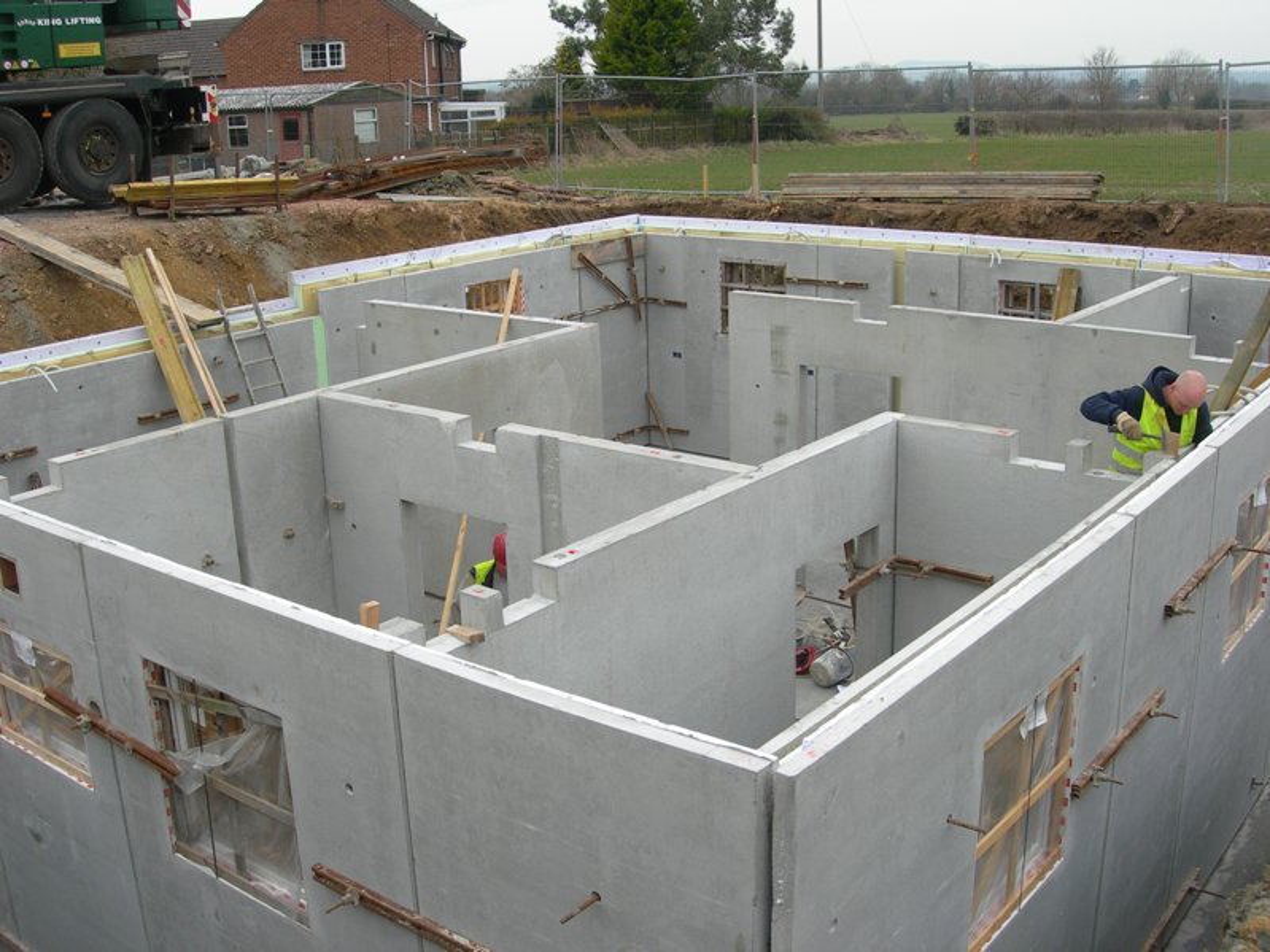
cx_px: 635
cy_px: 476
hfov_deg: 49.0
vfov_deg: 37.7
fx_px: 1394
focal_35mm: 38
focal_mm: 7.8
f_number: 4.8
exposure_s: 1/164
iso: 50
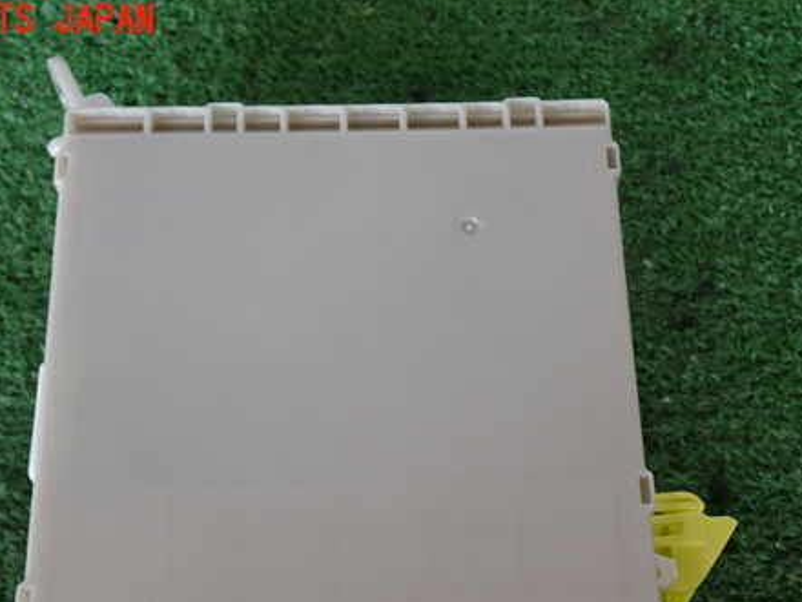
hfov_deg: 32.2
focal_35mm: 60
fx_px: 1390
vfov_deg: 24.3
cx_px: 370
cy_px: 409
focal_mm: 7.84
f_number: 2.9
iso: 200
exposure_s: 1/60
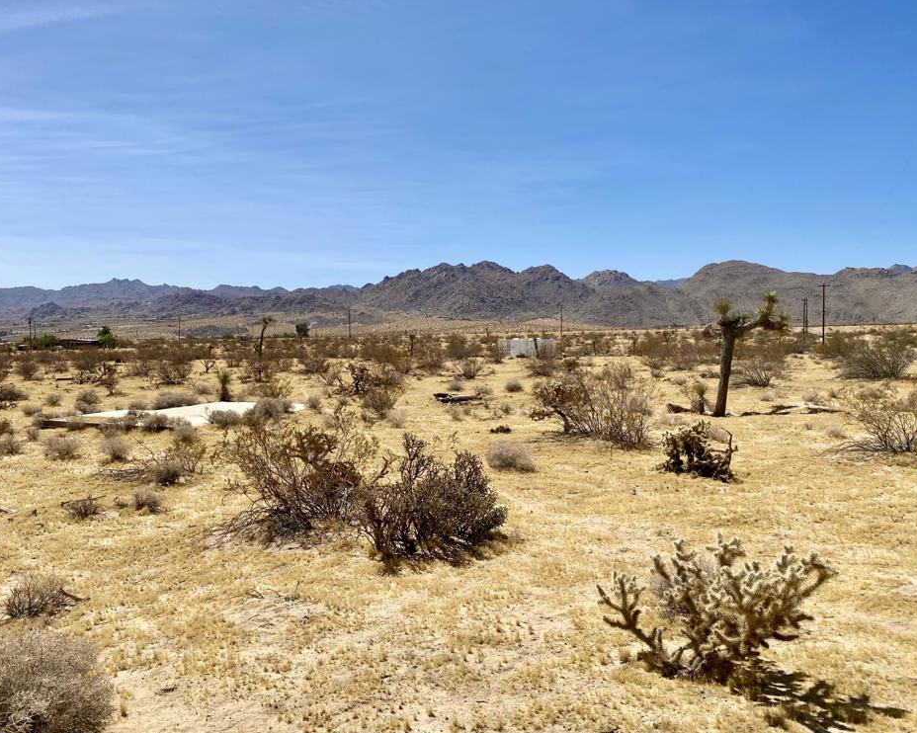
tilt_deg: -0.8
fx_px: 760
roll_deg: -3.2
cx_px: 421
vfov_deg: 51.5
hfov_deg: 62.1
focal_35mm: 28
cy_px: 361
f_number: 1.8
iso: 32
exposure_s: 1/5495
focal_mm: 4.25
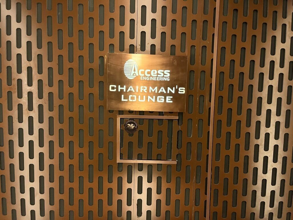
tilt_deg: -4.3
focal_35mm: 26
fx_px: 220
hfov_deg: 67.3
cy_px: 110
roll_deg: -1.0
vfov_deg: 53.1
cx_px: 146
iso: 640
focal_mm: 5.1
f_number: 1.6
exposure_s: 1/30
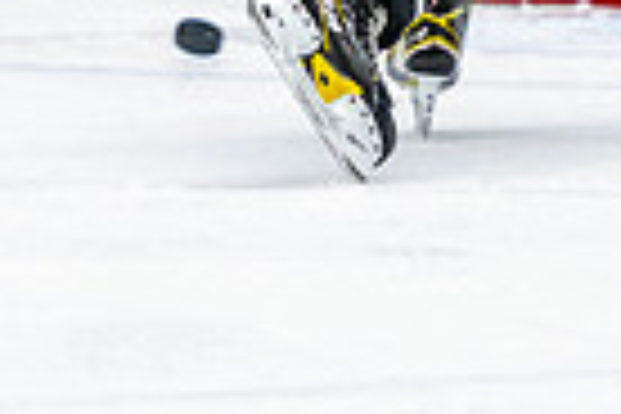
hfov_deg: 1.9
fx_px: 18404
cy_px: -181
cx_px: 552
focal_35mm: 1067
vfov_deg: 1.3
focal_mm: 170
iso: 3200
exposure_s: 1/640
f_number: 2.8
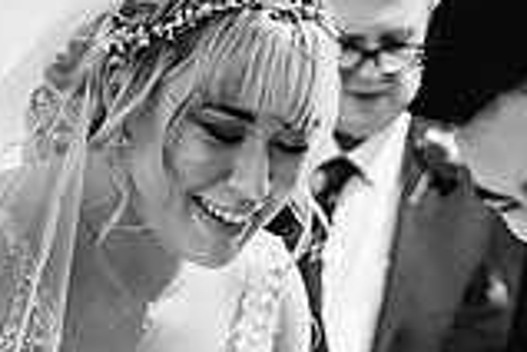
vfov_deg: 10.3
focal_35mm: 128
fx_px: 1874
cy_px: 546
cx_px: 355
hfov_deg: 16.0
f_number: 1.4
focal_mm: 35
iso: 4000
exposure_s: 1/250
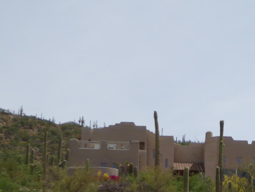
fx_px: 1216
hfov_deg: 11.8
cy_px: 182
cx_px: 261
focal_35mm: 165
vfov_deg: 9.0
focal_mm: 10.9
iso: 100
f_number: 4.3
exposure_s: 1/1000
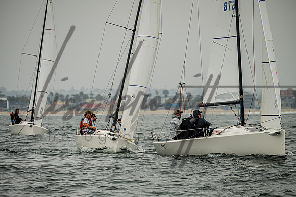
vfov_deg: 4.2
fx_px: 2715
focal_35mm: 330
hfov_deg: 6.2
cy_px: 126
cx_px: 141
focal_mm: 250
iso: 220
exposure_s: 1/4000
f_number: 5
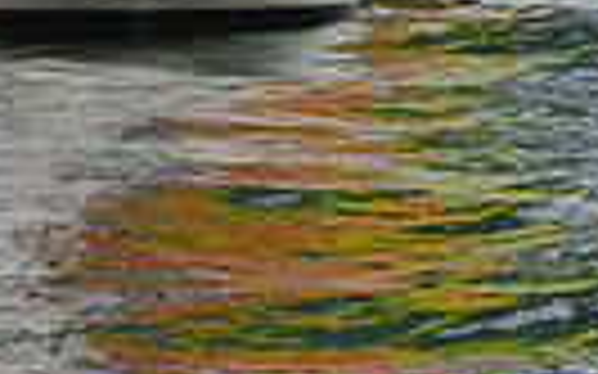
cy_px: -883
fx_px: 5066
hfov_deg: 6.8
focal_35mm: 311
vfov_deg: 4.0
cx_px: 164
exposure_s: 1/1250
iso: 320
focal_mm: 70
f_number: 8
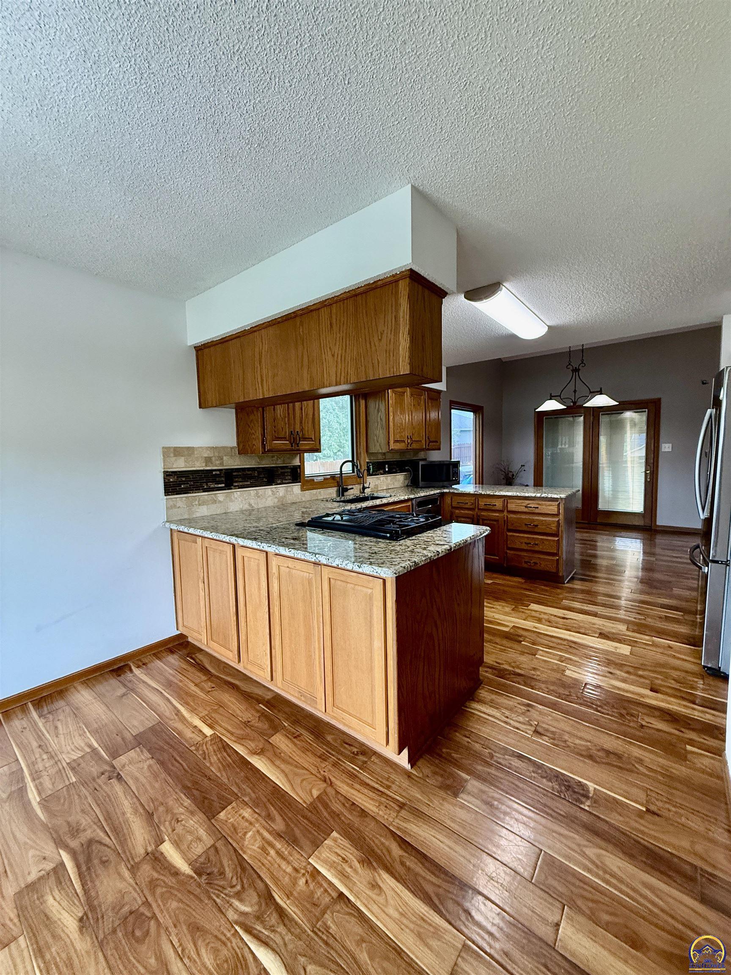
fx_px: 394
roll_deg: +1.3
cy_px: 488
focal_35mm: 14
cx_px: 366
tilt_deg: -1.5
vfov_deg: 102.1
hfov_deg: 85.7
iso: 320
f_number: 2.2
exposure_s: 1/120
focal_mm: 2.22
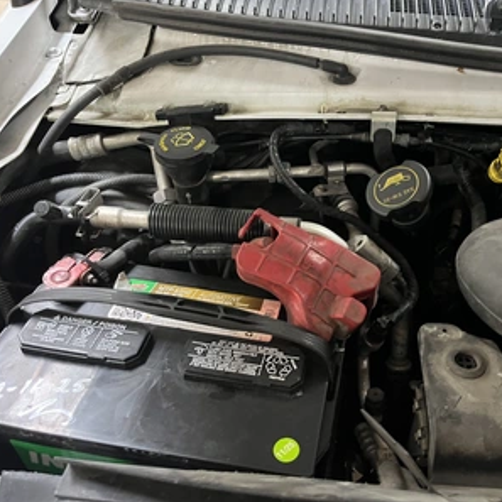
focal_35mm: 31
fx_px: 509
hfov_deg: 51.7
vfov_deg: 52.5
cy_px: 250
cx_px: 326
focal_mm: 5.1
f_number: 1.6
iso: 500
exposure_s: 1/30
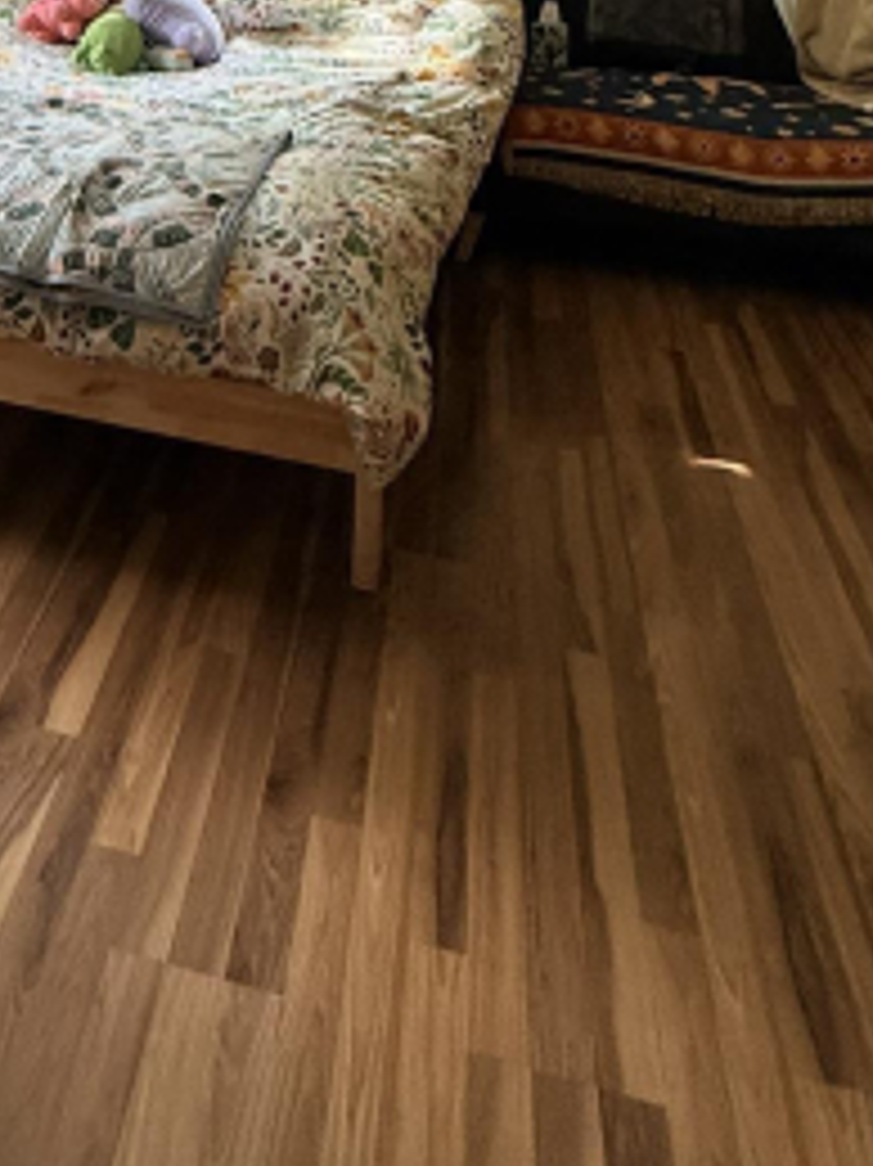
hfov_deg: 38.0
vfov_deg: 40.5
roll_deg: -0.8
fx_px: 1212
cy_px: -142
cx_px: 158
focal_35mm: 36
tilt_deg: -4.1
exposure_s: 1/60
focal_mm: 2.22
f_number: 2.2
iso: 400
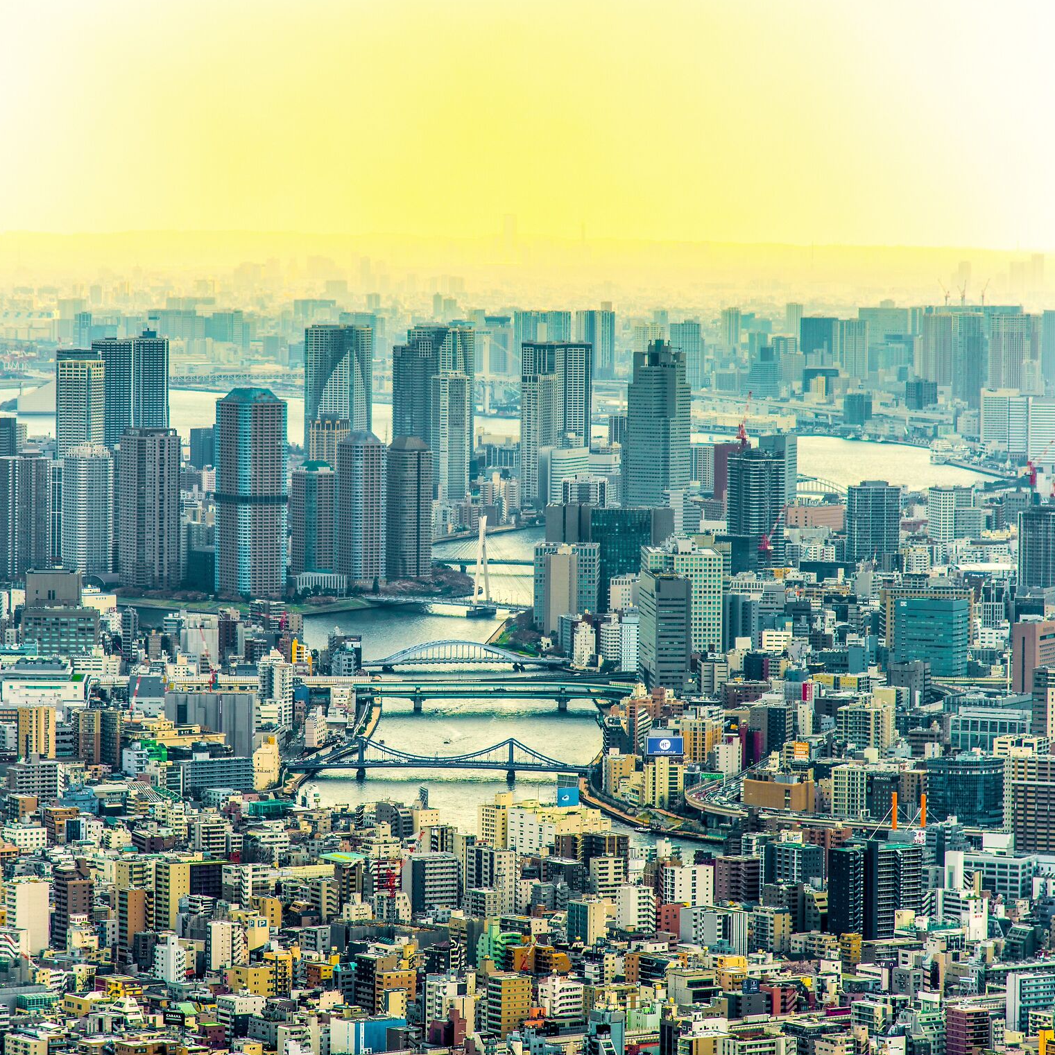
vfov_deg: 10.9
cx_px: 461
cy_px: 508
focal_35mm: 161
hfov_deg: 10.9
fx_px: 5551
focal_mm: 120
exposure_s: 1/250
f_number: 4
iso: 64
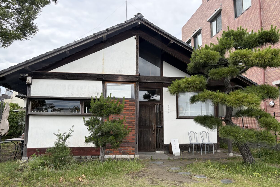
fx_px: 218
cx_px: 140
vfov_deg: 46.4
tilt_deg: +7.4
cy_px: 100
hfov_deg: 65.5
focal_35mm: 28
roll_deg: +0.6
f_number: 1.6
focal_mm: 5.96
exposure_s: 1/1848
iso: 64
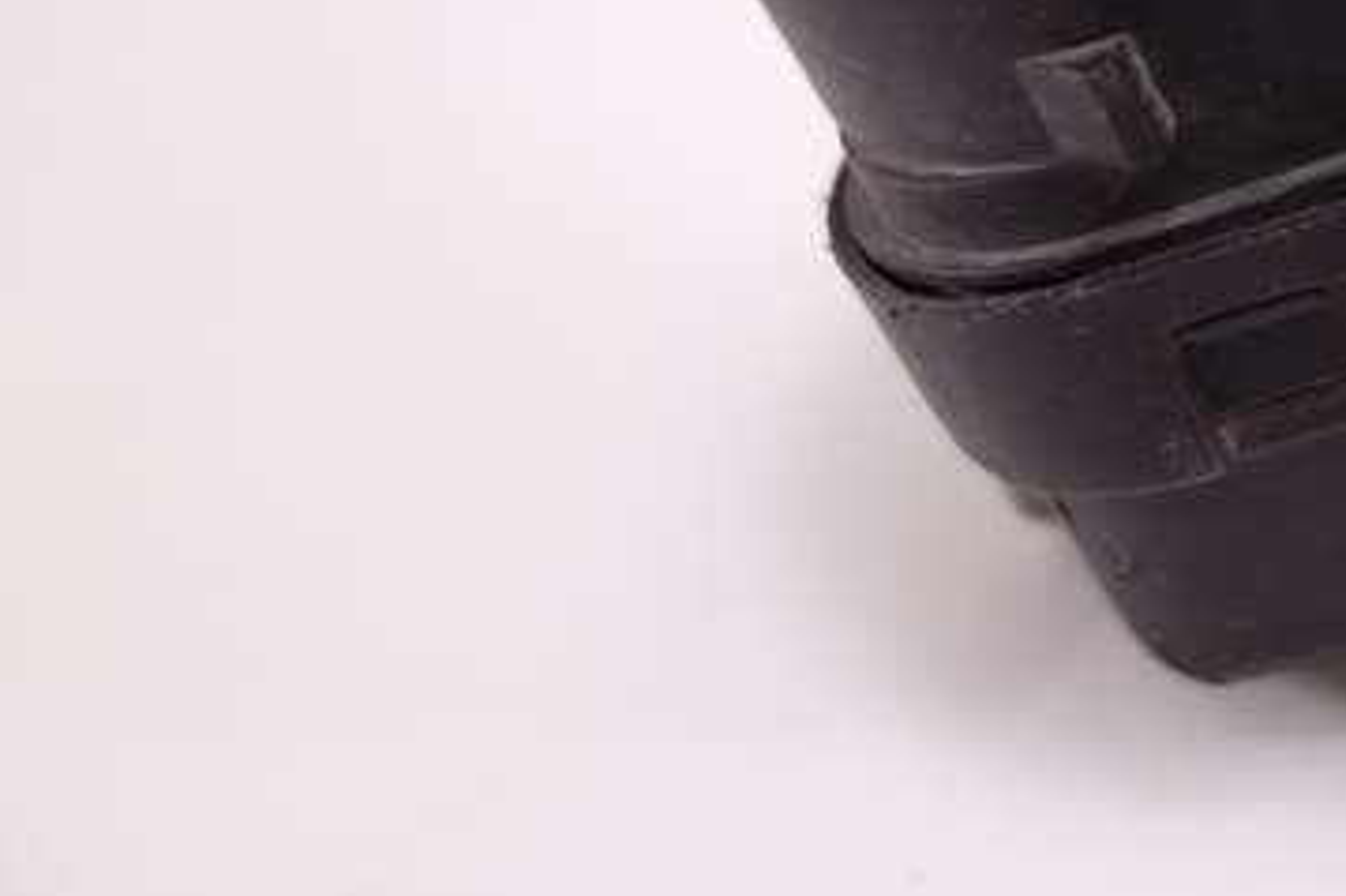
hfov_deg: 28.2
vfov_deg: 20.2
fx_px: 2392
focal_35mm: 64
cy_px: -92
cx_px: 1533
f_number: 2.2
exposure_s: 1/100
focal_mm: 10.4
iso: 125
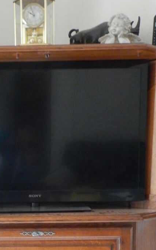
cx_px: 34
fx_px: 435
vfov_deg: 30.8
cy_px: 216
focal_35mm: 64
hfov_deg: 20.1
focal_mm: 5.6
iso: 800
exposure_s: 1/3
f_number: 4.2
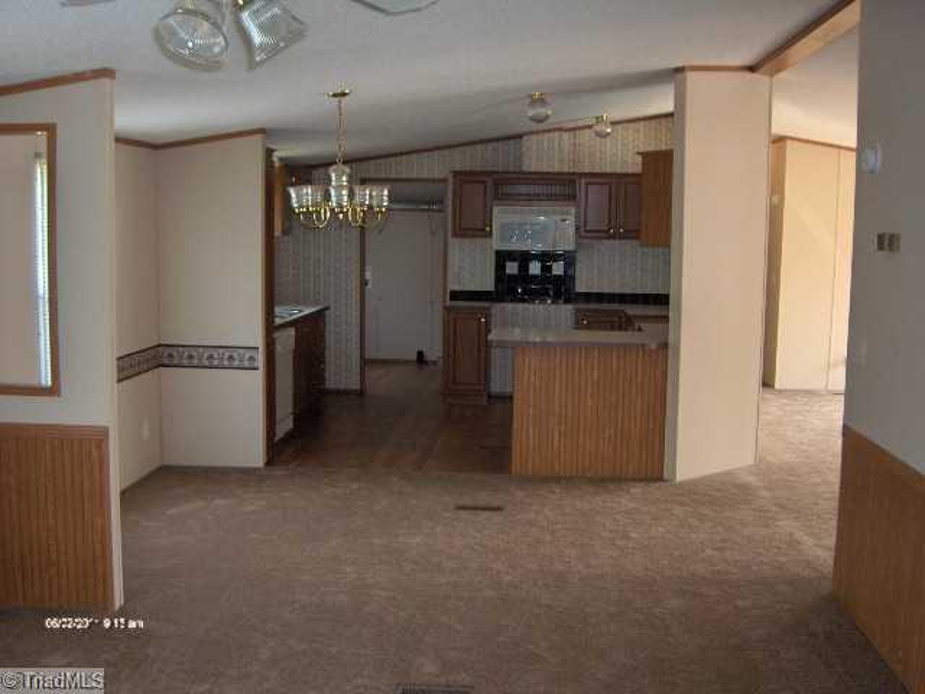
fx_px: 1042
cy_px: 347
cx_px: 462
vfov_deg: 36.8
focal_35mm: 39
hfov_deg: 47.9
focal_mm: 8
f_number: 2.8
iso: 100
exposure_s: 1/60
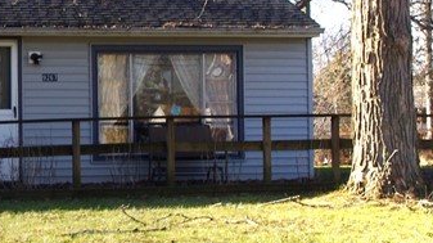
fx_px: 1629
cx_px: -39
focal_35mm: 142
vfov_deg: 8.5
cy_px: 109
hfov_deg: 14.8
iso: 200
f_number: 11
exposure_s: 1/80
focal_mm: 28.13
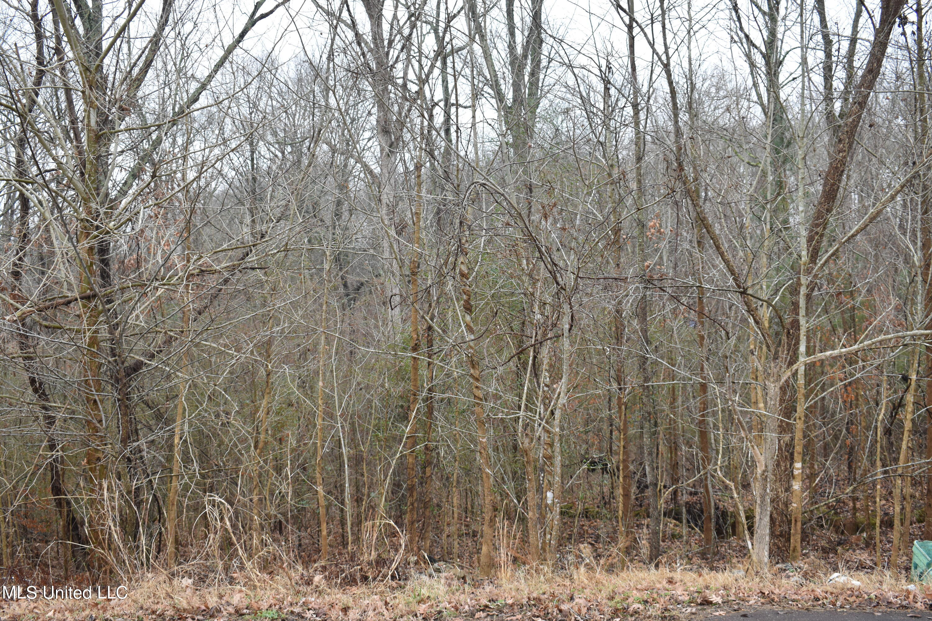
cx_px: 466
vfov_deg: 35.5
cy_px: 310
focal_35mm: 38
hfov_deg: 51.3
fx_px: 971
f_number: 6.3
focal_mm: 25
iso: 400
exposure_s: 1/60
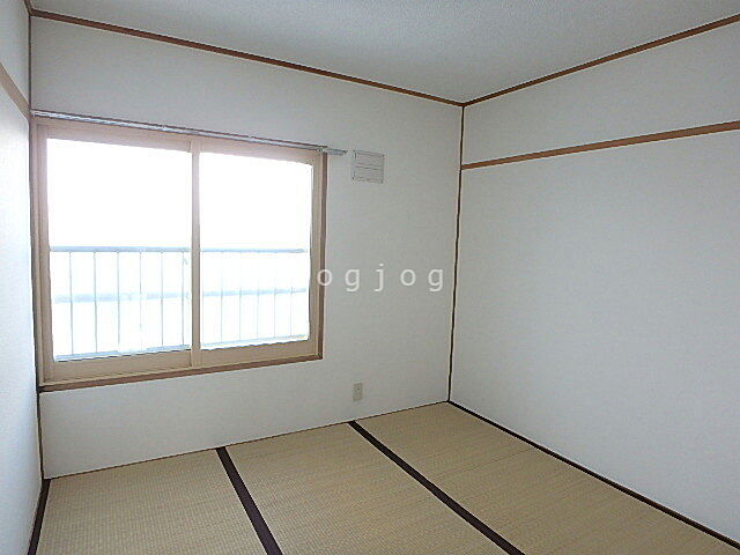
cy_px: 278
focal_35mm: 21
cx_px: 370
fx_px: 449
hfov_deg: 79.0
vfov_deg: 63.4
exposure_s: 1/40
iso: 200
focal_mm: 3.7
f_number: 3.5
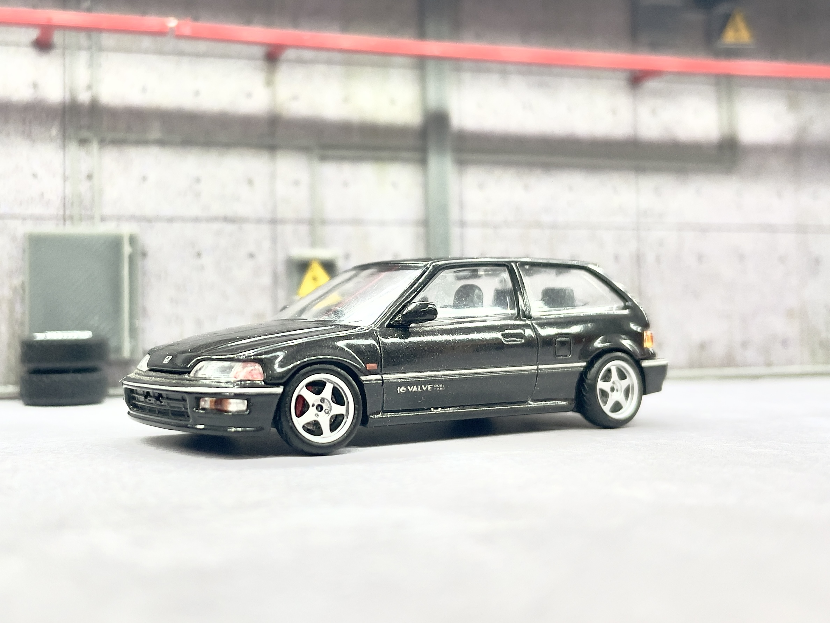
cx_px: 415
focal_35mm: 26
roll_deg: +0.6
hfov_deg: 67.3
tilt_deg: +1.4
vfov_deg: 53.1
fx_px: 623
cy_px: 312
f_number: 1.6
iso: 50
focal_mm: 4.2
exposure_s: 1/100
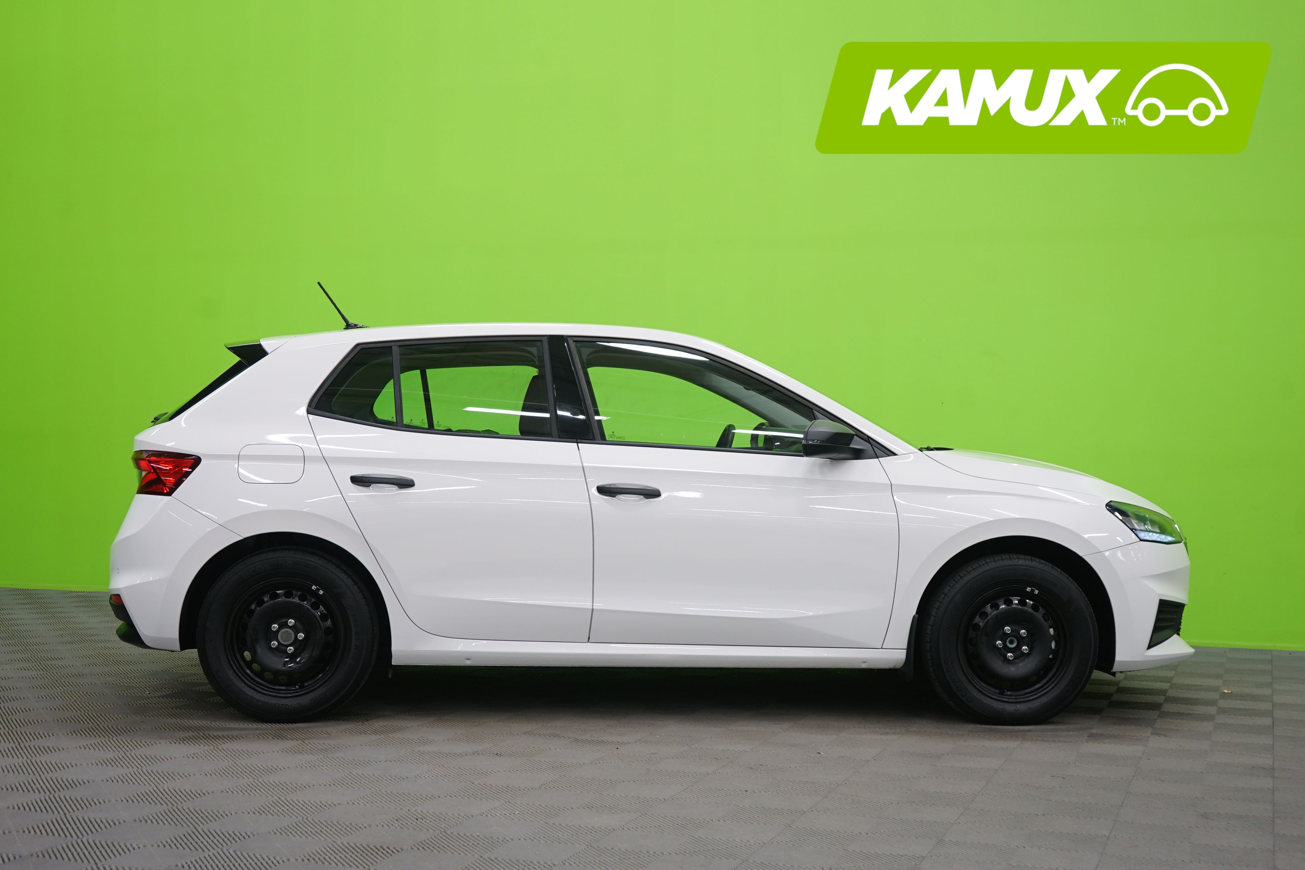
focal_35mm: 46
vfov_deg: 29.2
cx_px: 652
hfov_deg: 42.7
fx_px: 1667
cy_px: 435
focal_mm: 46
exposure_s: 1/8
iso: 400
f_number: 5
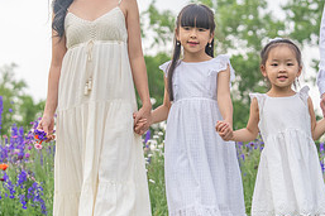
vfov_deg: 8.7
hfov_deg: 13.0
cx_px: 200
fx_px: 1425
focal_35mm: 158
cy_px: 100
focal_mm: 70
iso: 640
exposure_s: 1/1250
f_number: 3.2
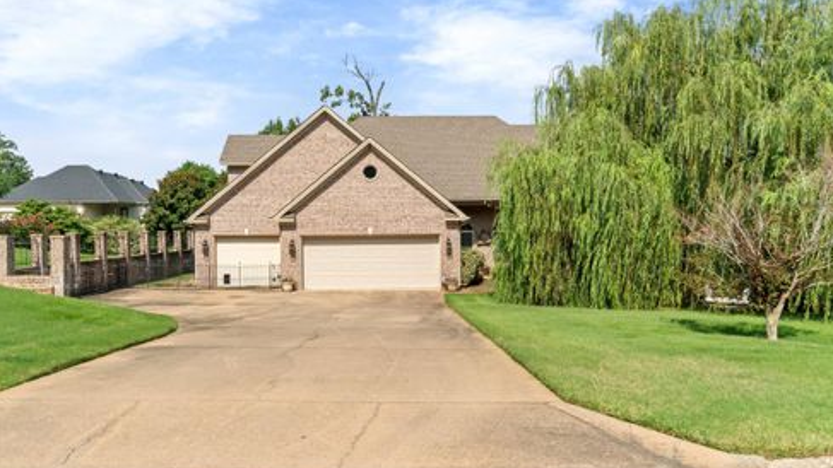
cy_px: 223
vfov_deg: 40.2
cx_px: 426
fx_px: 641
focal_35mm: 29
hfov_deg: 66.1
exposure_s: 1/200
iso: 250
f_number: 9
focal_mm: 18
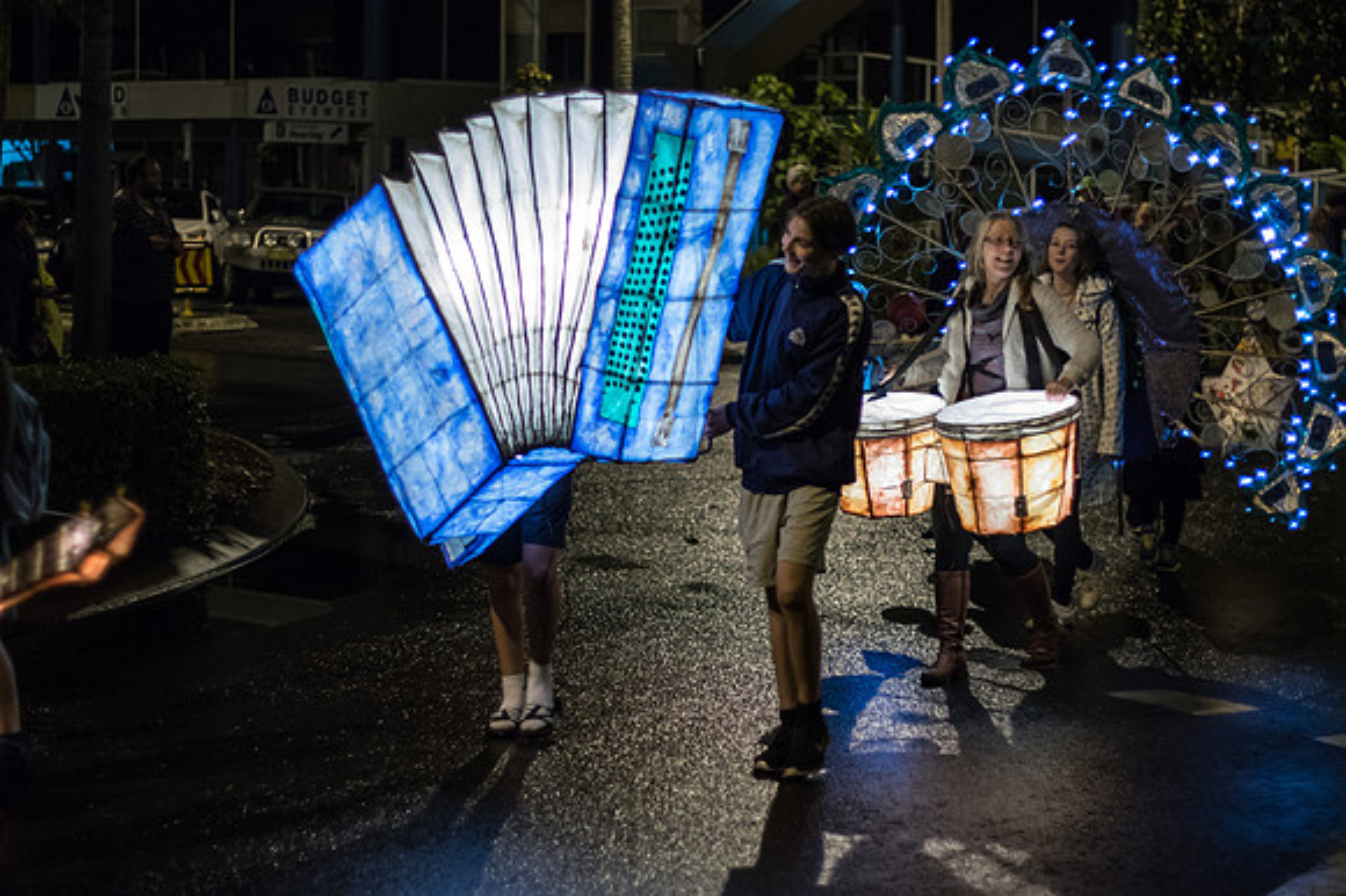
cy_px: 448
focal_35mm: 75
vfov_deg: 18.2
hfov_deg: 27.0
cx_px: 673
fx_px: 2802
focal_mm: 50
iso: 1000
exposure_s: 1/100
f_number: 1.8
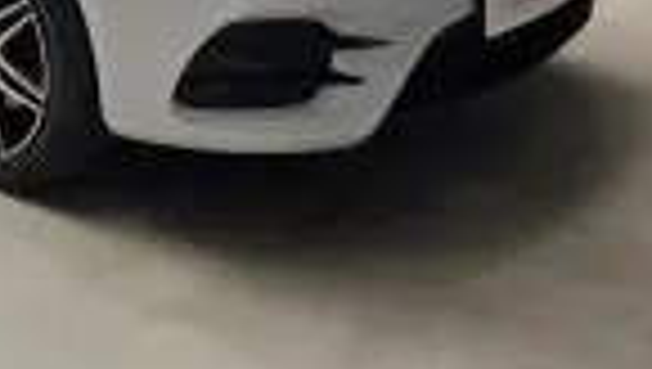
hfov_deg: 30.1
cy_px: -194
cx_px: -76
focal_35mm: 62
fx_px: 1073
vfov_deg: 17.4
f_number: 1.7
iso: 32
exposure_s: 1/66
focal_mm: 6.3
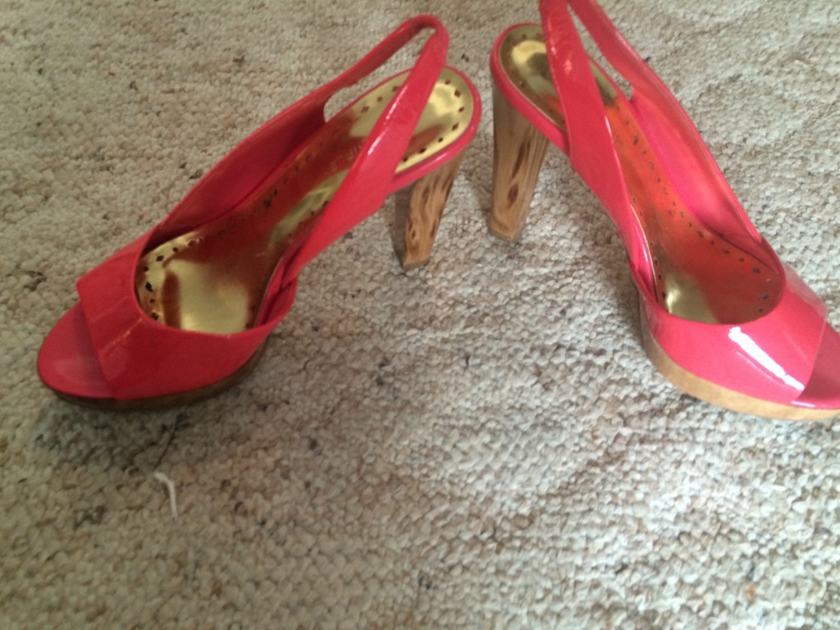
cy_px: 315
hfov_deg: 61.7
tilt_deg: -60.3
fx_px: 704
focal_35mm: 29
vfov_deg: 48.2
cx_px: 420
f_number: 2.2
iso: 125
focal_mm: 4.15
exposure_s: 1/30
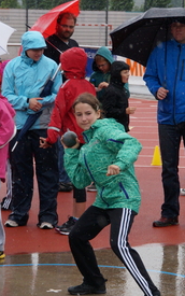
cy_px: 162
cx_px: 81
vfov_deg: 11.6
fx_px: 1451
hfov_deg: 7.3
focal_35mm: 180
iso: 640
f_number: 5
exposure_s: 1/2000
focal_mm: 60
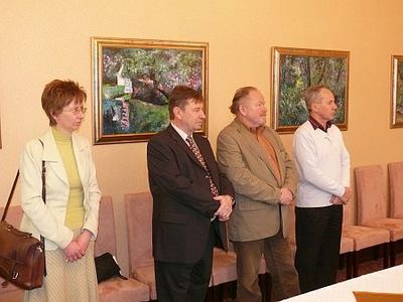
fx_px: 536
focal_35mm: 46
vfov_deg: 31.5
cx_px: 202
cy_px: 151
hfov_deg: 41.2
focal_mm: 8.6
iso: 400
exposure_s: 1/30
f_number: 2.8
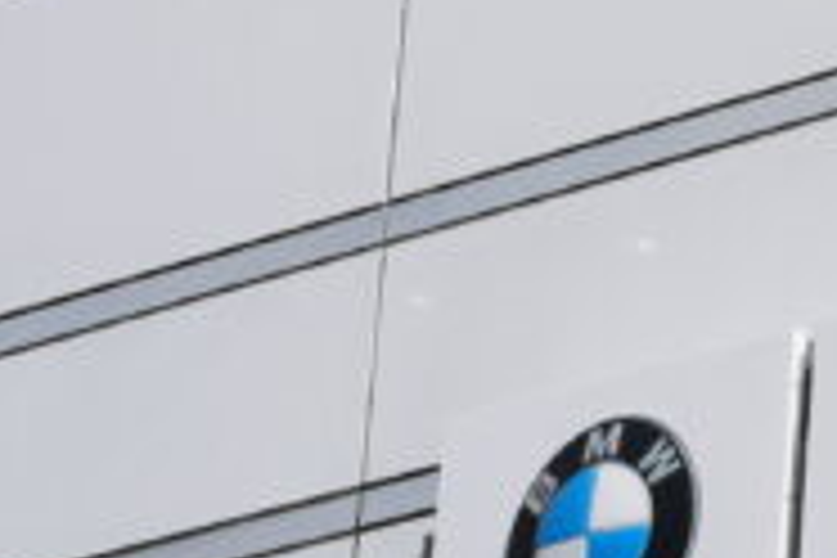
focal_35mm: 259
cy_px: -110
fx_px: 6021
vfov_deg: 5.3
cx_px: 1503
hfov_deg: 7.7
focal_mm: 47
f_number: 11
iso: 100
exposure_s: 1/250
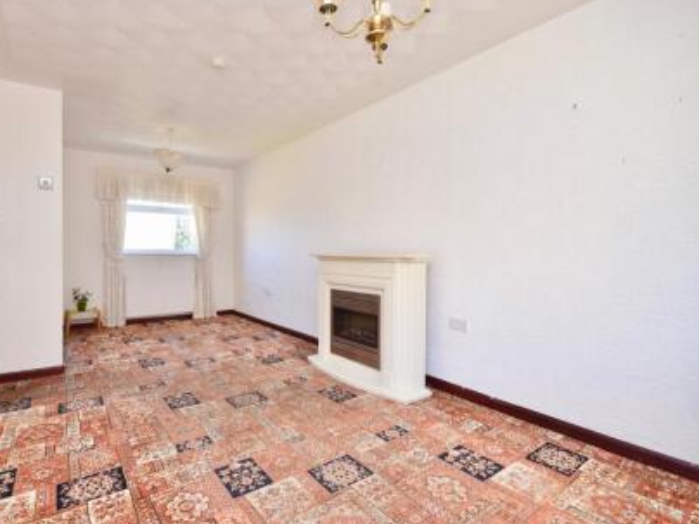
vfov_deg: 74.7
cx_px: 305
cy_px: 259
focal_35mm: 17
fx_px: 343
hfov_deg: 90.5
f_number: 8
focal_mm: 10
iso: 800
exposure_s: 1/60
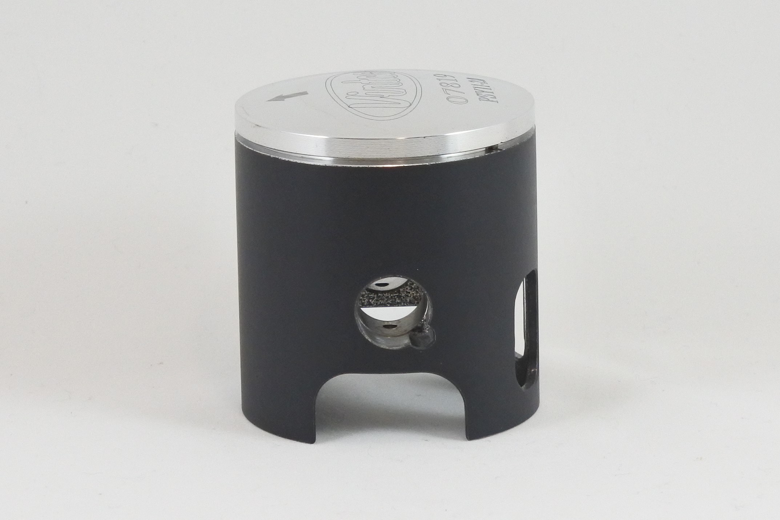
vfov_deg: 16.8
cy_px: 260
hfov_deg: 25.1
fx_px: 1755
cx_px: 390
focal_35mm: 81
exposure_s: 1/125
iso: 720
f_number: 5.6
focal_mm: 30
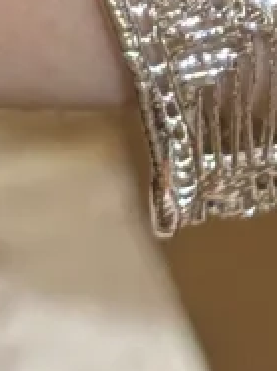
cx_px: 612
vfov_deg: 5.2
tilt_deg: -60.0
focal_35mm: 372
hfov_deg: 3.9
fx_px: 3978
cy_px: -497
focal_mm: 6.76
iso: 80
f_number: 1.78
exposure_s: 1/50
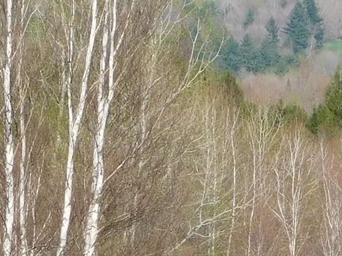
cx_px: 478
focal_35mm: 687
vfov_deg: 2.2
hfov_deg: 2.9
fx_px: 6785
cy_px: 87
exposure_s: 1/500
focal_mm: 26.3
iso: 125
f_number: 5.1
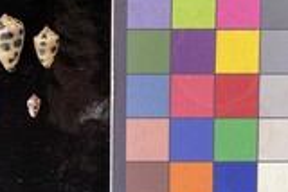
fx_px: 528
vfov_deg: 20.6
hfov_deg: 29.9
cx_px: 67
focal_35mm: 66
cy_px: 105
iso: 40
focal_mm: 3
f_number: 1.8
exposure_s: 1/60
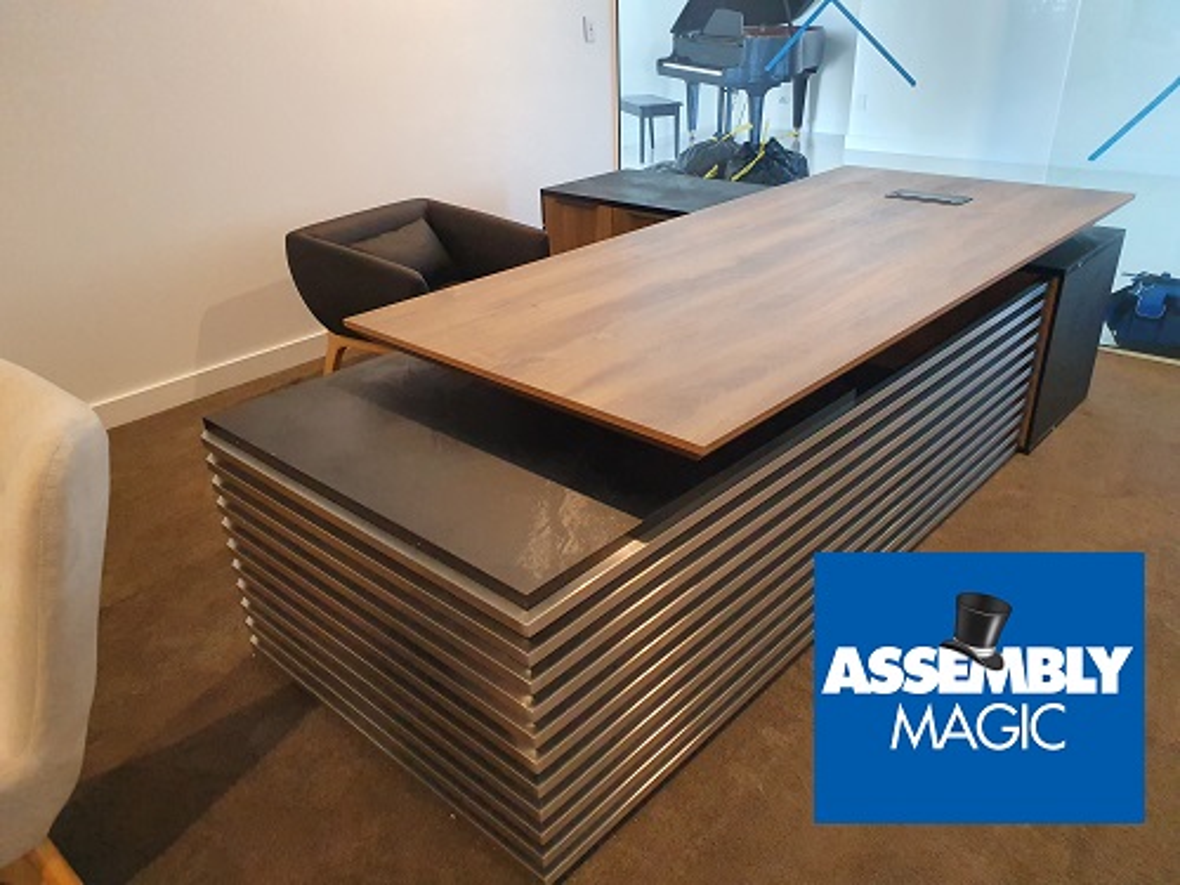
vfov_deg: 53.1
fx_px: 886
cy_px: 442
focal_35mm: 26
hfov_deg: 67.3
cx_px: 590
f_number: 2.4
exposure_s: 1/50
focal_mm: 4.32
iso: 500
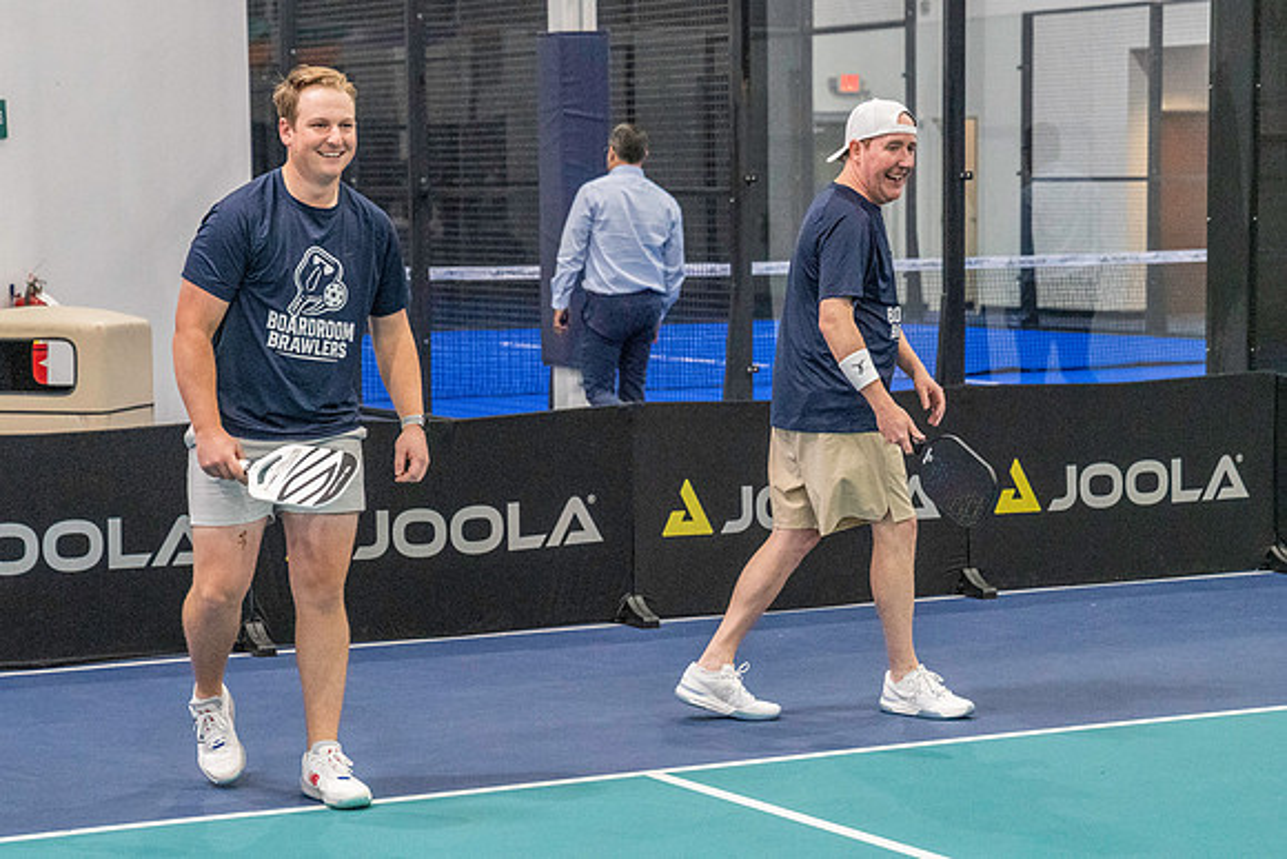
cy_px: 498
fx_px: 3596
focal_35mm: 101
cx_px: 644
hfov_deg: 20.3
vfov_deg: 13.6
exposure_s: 1/800
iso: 8000
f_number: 4
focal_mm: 70
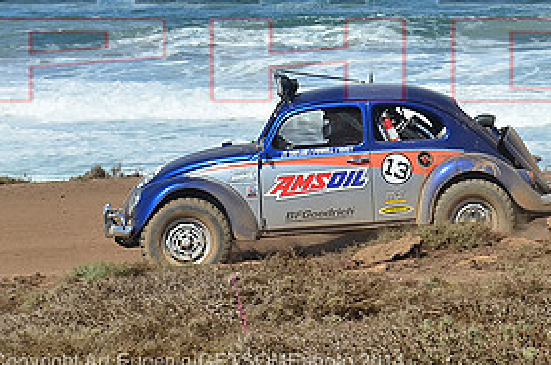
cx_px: 537
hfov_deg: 10.5
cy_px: 12
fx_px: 2962
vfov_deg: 7.0
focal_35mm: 194
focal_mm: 62
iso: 200
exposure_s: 1/640
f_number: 7.1
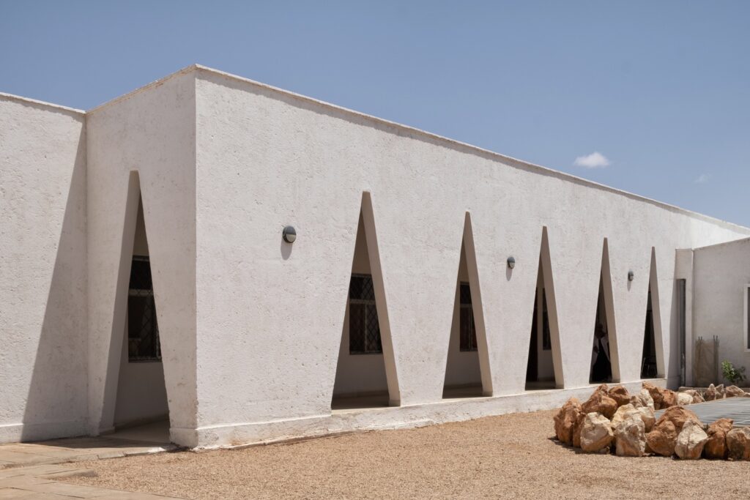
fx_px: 896
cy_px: 250
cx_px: 375
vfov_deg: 31.2
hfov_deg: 45.4
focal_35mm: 43
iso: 100
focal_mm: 28.9
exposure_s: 1/170
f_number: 11
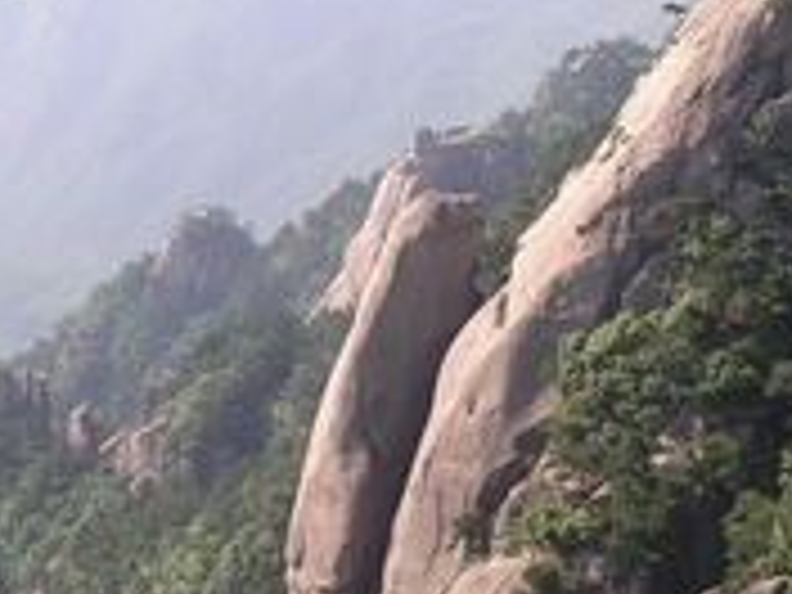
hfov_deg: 14.4
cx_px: 398
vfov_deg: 10.8
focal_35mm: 137
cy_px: 482
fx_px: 3135
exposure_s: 1/351
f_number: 4.3
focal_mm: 12.8
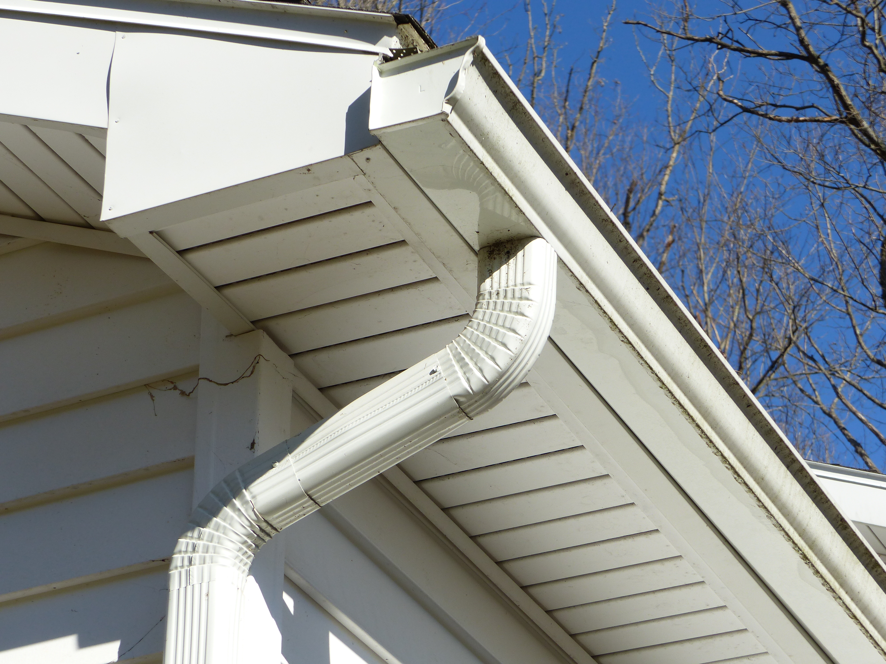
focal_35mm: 109
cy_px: 332
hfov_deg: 18.0
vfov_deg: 13.6
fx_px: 2790
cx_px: 443
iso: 100
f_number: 4
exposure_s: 1/1300
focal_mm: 19.6
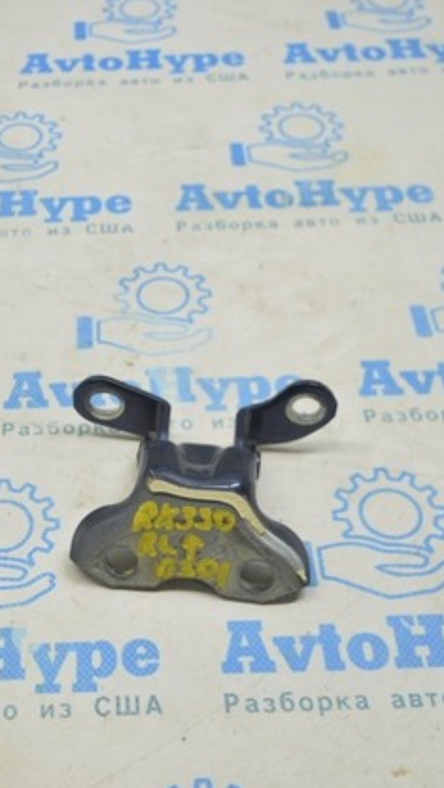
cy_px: 400
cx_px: 57
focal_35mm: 53
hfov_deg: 22.2
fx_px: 1108
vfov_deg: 39.2
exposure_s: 1/50
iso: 400
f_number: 3.8
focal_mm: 22
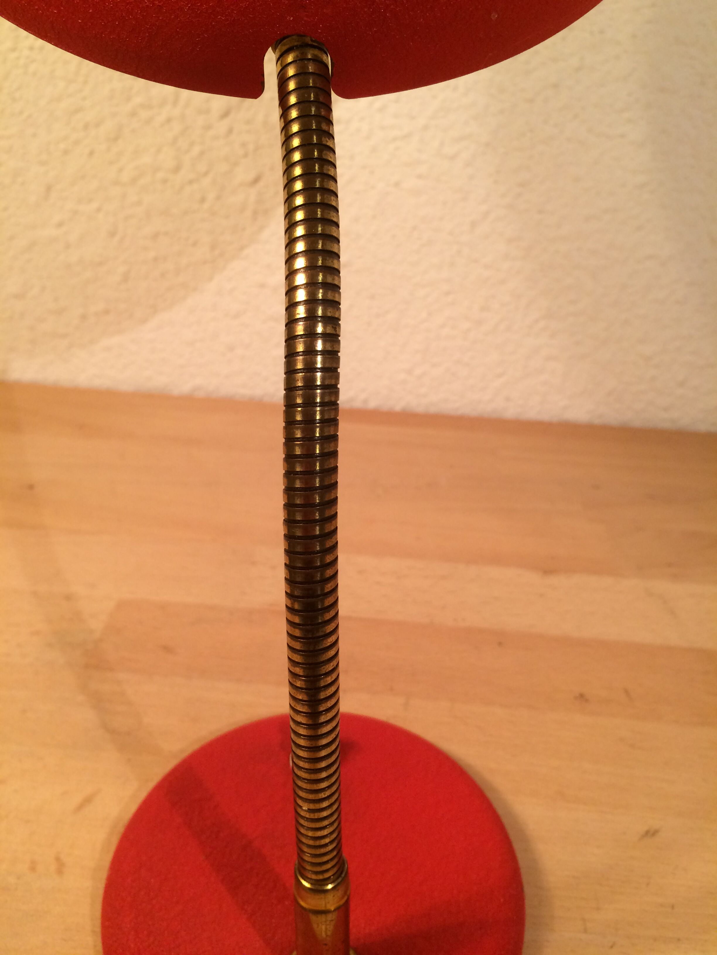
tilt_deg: -33.1
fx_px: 801
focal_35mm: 29
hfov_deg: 48.2
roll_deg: -0.9
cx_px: 358
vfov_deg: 61.7
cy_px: 478
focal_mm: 4.15
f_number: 2.2
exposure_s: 1/33
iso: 50
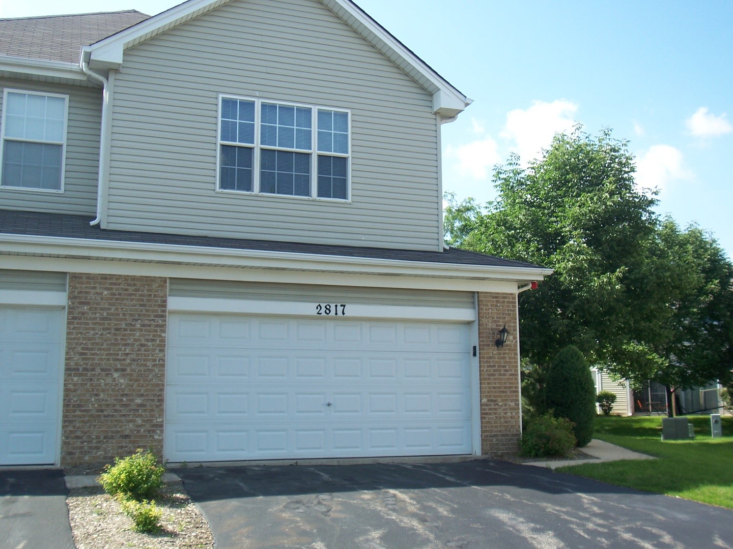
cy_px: 274
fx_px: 826
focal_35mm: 39
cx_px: 366
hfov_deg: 47.9
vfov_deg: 36.8
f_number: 3.9
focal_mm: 6.4
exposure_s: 1/250
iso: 64
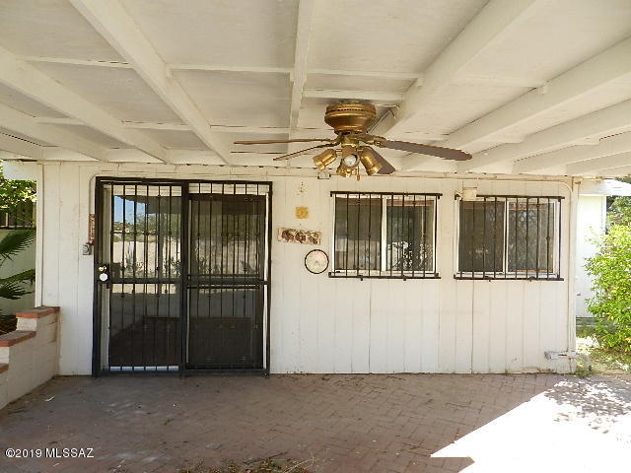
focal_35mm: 23
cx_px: 316
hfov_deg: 73.9
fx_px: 419
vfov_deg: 58.9
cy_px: 236
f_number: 3.4
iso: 160
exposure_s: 1/250
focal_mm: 4
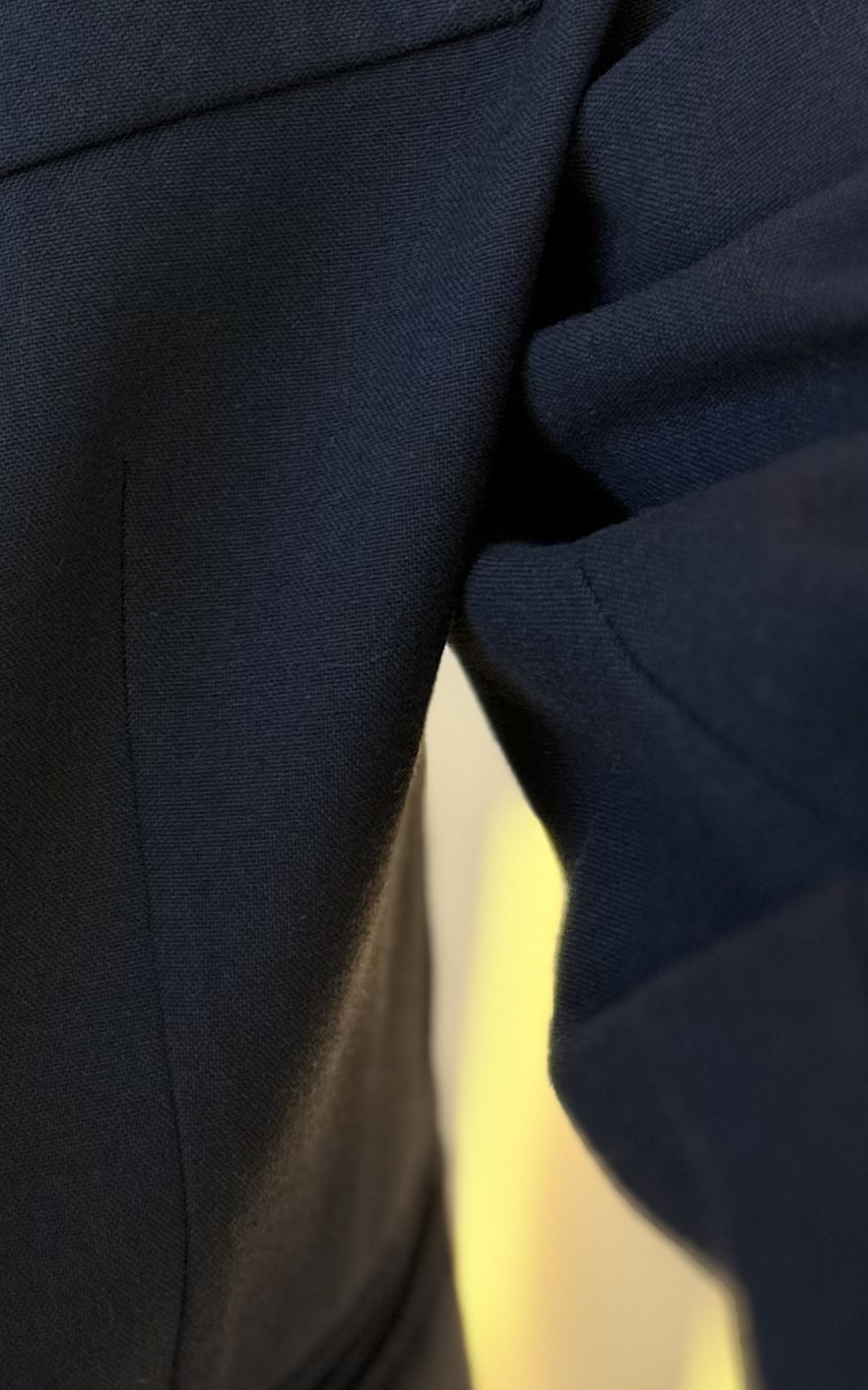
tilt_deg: -20.6
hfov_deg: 15.6
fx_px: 2839
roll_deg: +0.1
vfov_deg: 27.5
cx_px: -541
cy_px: 735
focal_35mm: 75
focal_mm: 6.86
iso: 100
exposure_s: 1/121
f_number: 1.78
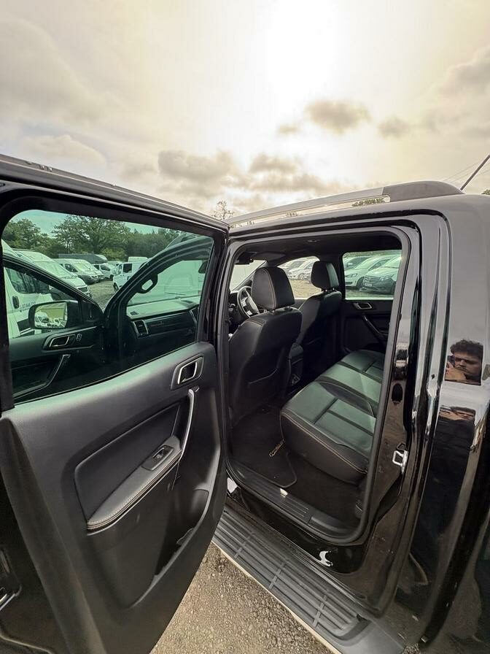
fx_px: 264
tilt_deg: -12.8
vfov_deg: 102.1
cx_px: 245
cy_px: 327
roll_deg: +1.1
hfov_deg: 85.7
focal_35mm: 14
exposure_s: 1/249
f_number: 2.2
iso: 64
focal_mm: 2.22
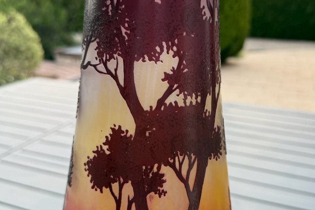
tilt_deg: -16.4
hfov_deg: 50.6
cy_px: 108
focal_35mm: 38
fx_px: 333
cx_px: 170
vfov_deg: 35.1
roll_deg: -2.6
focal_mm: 6.76
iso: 100
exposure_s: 1/575
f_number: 1.78
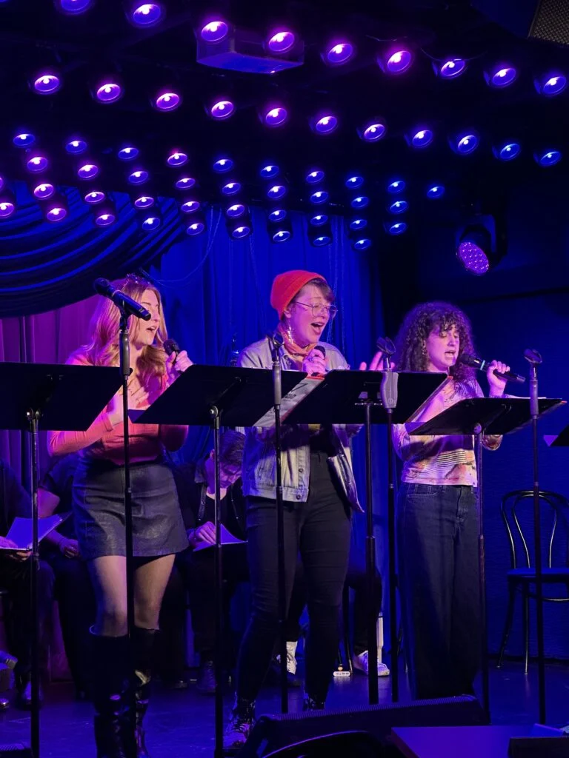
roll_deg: +0.4
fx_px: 1688
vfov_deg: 25.3
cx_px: 284
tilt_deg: +5.0
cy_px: 379
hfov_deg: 19.1
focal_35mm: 77
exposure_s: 1/60
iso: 640
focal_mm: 9
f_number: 2.8
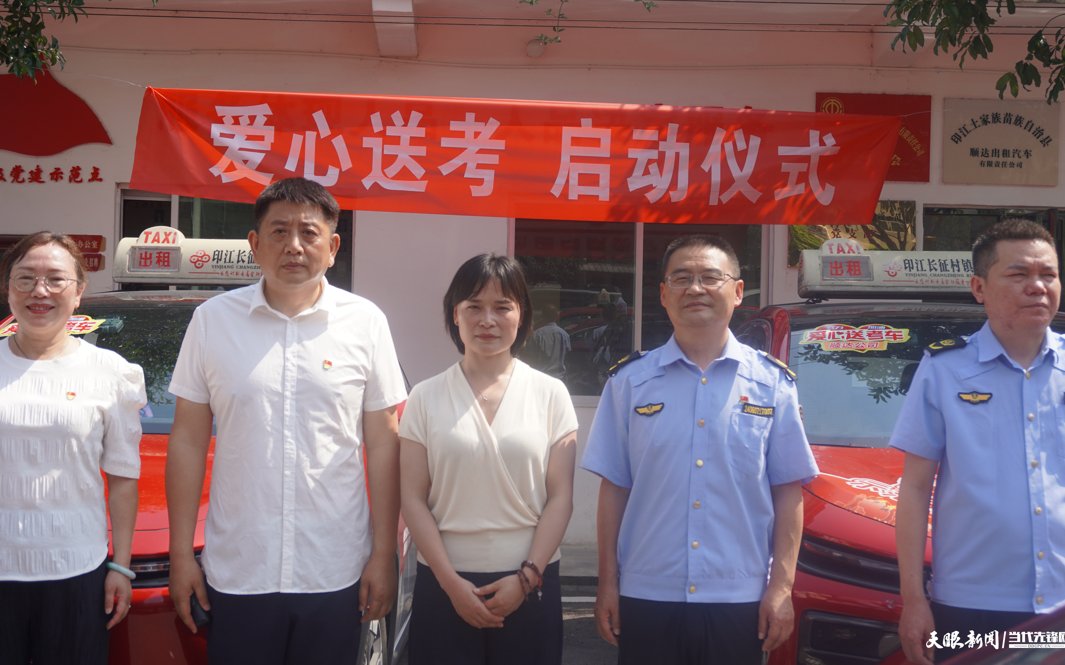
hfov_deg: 41.8
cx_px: 534
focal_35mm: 48
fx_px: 1393
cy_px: 308
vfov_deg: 26.9
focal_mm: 30
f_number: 5.6
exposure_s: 1/320
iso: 100
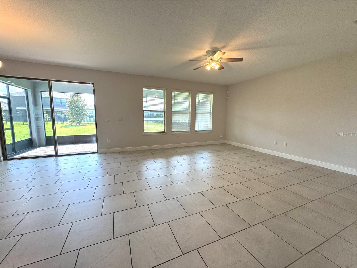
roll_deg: -0.7
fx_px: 144
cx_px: 178
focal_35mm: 14
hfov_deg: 102.1
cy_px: 134
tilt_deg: -7.3
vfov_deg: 85.7
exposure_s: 1/120
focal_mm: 2.22
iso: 125
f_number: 2.2
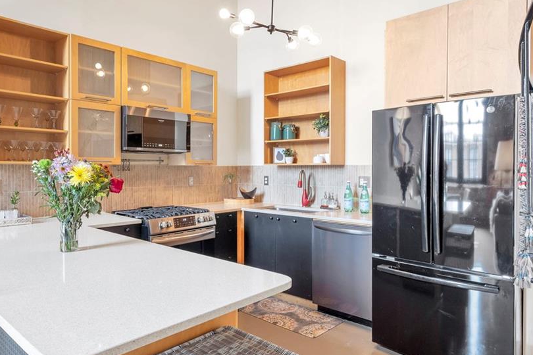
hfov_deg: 73.0
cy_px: 168
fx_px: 355
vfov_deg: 53.1
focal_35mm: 24
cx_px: 215
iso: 400
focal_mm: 19
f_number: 8
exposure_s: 1/5
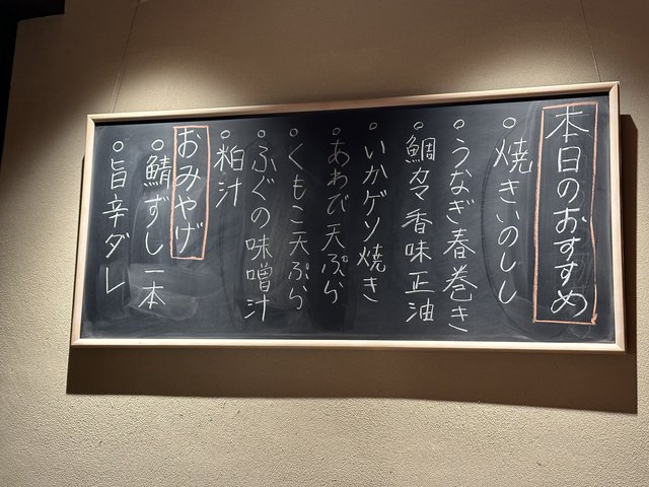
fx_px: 900
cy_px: 244
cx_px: 324
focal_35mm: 48
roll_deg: -3.1
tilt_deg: +11.2
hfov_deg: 39.7
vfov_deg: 30.3
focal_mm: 6.86
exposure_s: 1/40
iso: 200
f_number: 1.78
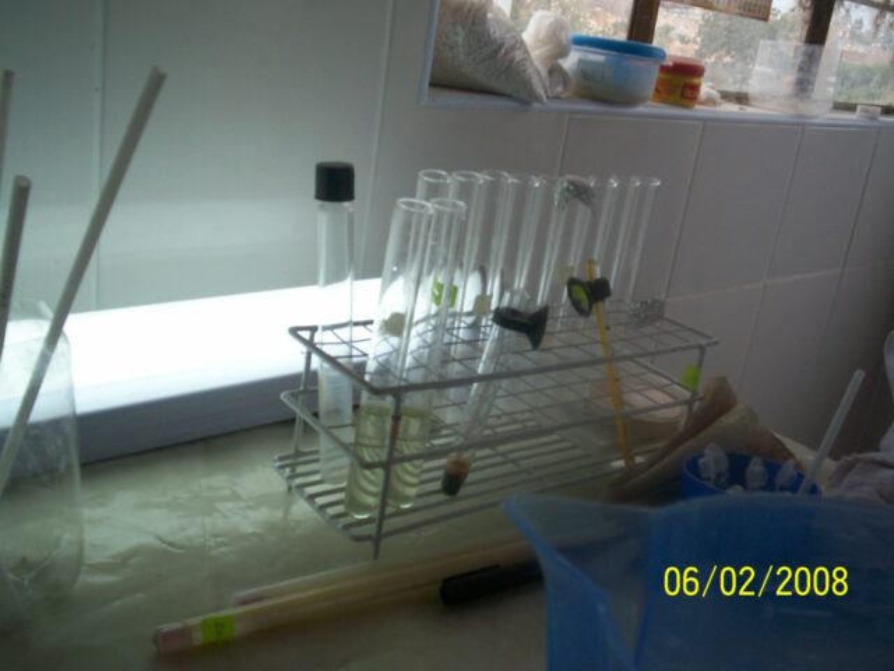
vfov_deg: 39.7
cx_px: 447
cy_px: 336
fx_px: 930
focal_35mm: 36
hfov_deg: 51.4
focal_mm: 5.9
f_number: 4.5
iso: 100
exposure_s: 1/160
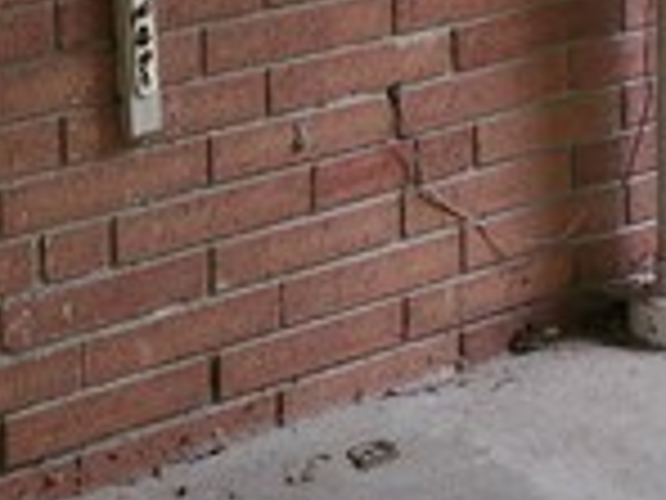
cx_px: 351
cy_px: -216
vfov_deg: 9.1
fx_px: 3059
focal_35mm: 159
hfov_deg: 12.4
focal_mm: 6.3
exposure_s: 1/180
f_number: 1.7
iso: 160
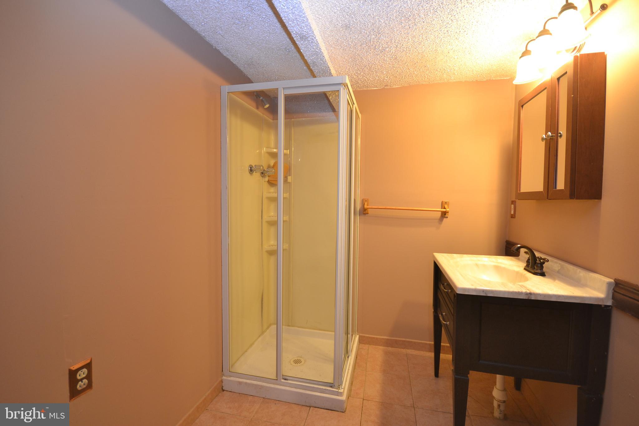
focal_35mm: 15
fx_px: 266
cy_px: 213
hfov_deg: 100.4
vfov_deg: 77.3
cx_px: 320
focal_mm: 10
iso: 400
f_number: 4.5
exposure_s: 1/13
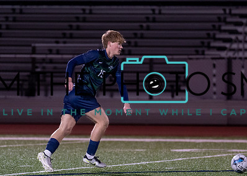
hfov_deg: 4.4
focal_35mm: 455
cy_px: 99
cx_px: 104
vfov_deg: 3.2
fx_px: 3191
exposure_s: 1/1000
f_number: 2.8
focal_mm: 200
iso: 2500
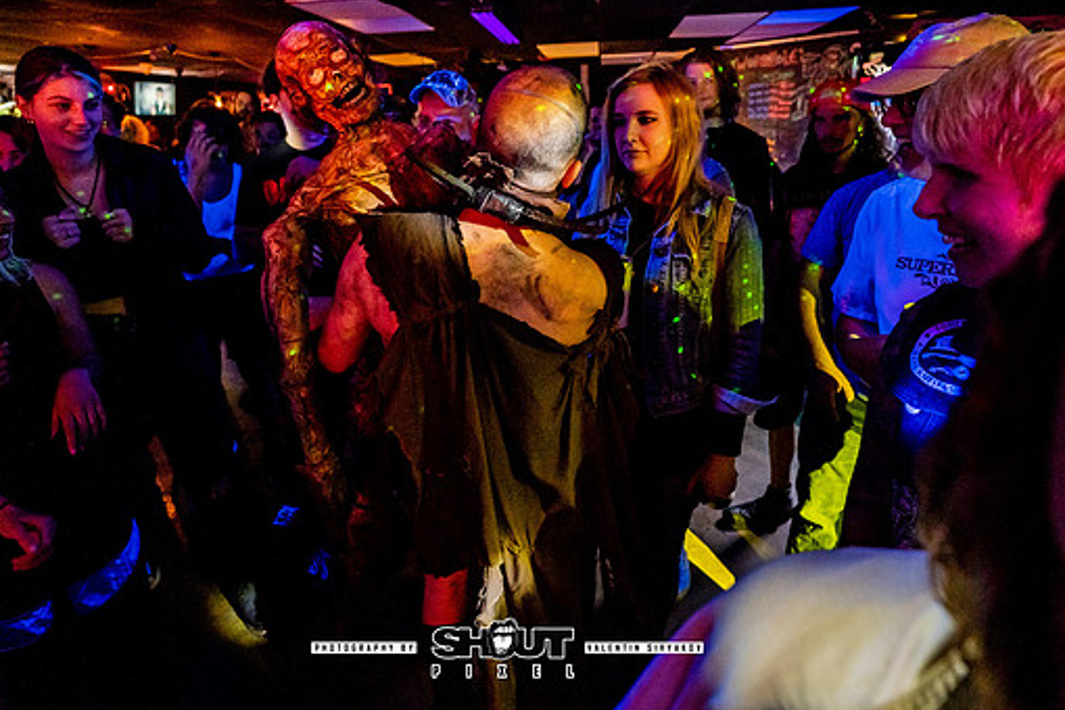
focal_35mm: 19
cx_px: 508
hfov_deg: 86.9
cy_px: 237
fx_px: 562
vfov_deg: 62.9
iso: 2500
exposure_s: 1/200
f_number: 2.8
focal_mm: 14
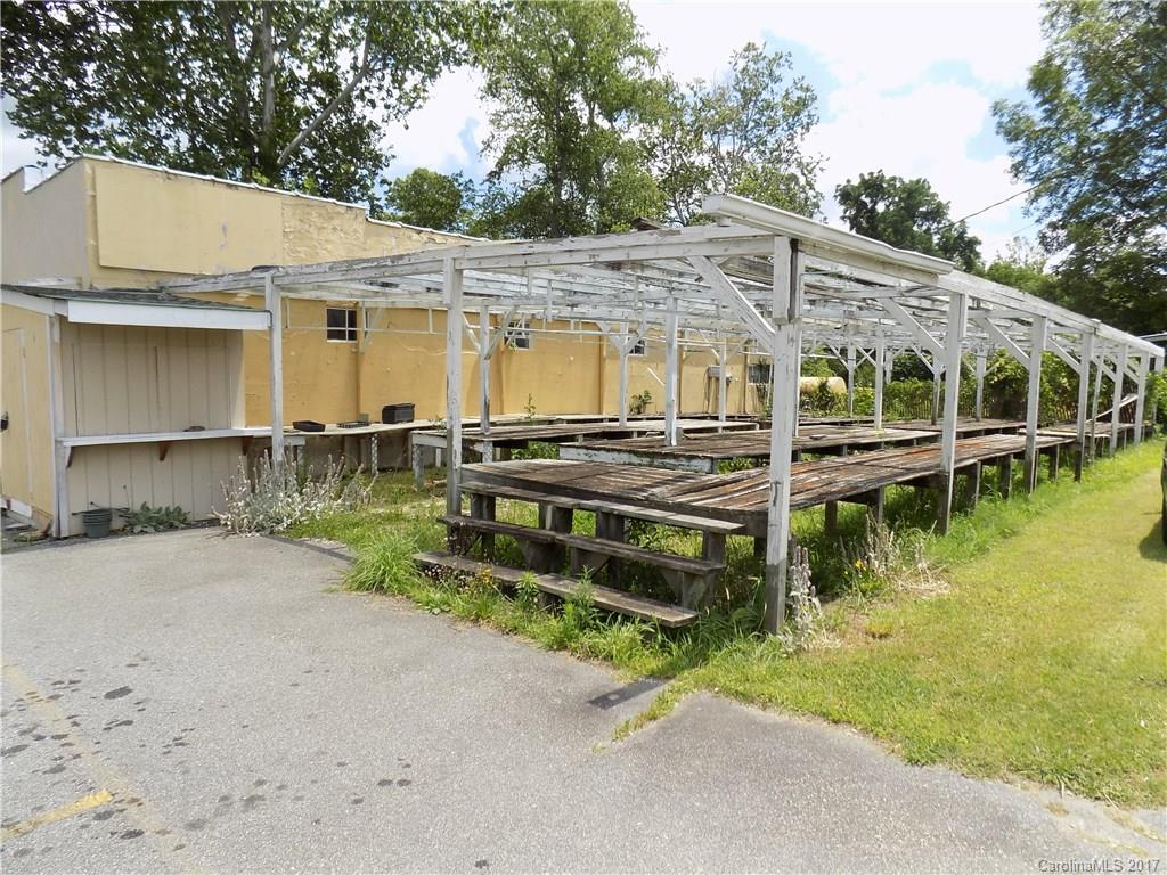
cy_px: 438
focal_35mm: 23
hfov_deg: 73.9
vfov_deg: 58.9
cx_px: 584
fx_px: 775
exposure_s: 1/640
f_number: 3.1
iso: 80
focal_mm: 4
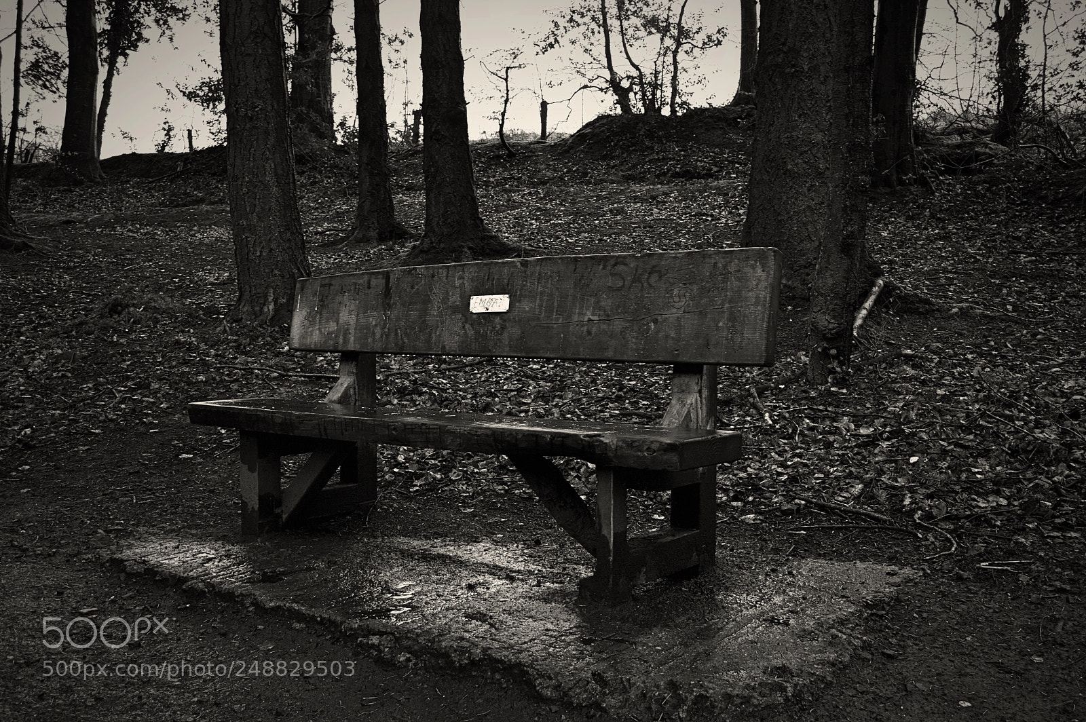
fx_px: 1085
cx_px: 543
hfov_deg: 53.2
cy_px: 361
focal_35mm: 36
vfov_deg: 36.8
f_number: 7.1
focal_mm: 24
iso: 100
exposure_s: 1/10
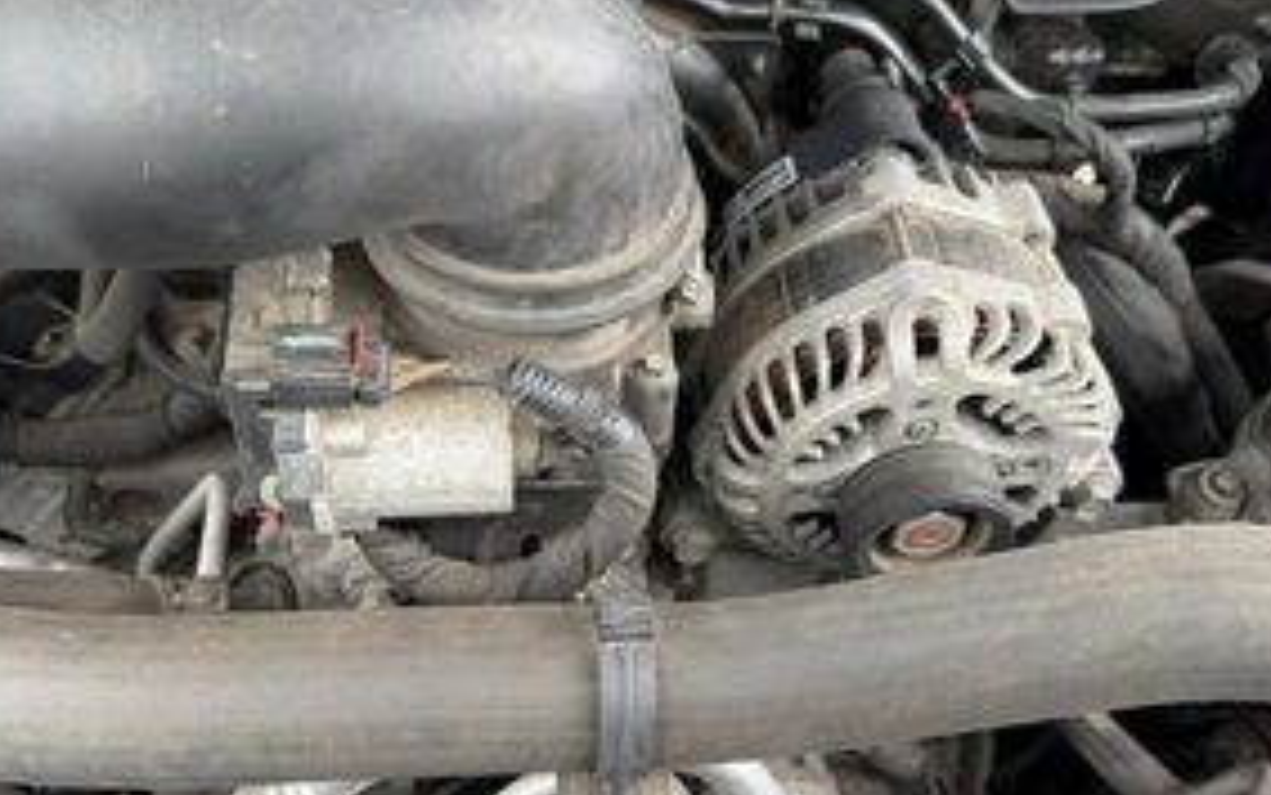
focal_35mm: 36
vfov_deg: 35.1
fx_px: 1247
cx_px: 588
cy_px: 512
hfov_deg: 53.9
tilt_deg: -59.2
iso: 200
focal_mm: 6.76
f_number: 1.78
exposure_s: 1/101
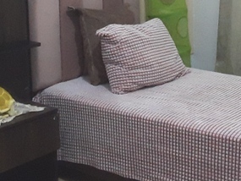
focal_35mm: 84
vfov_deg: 17.0
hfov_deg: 23.3
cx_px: 135
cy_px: -17
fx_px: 585
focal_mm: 2.2
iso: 320
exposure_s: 1/50
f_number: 1.9
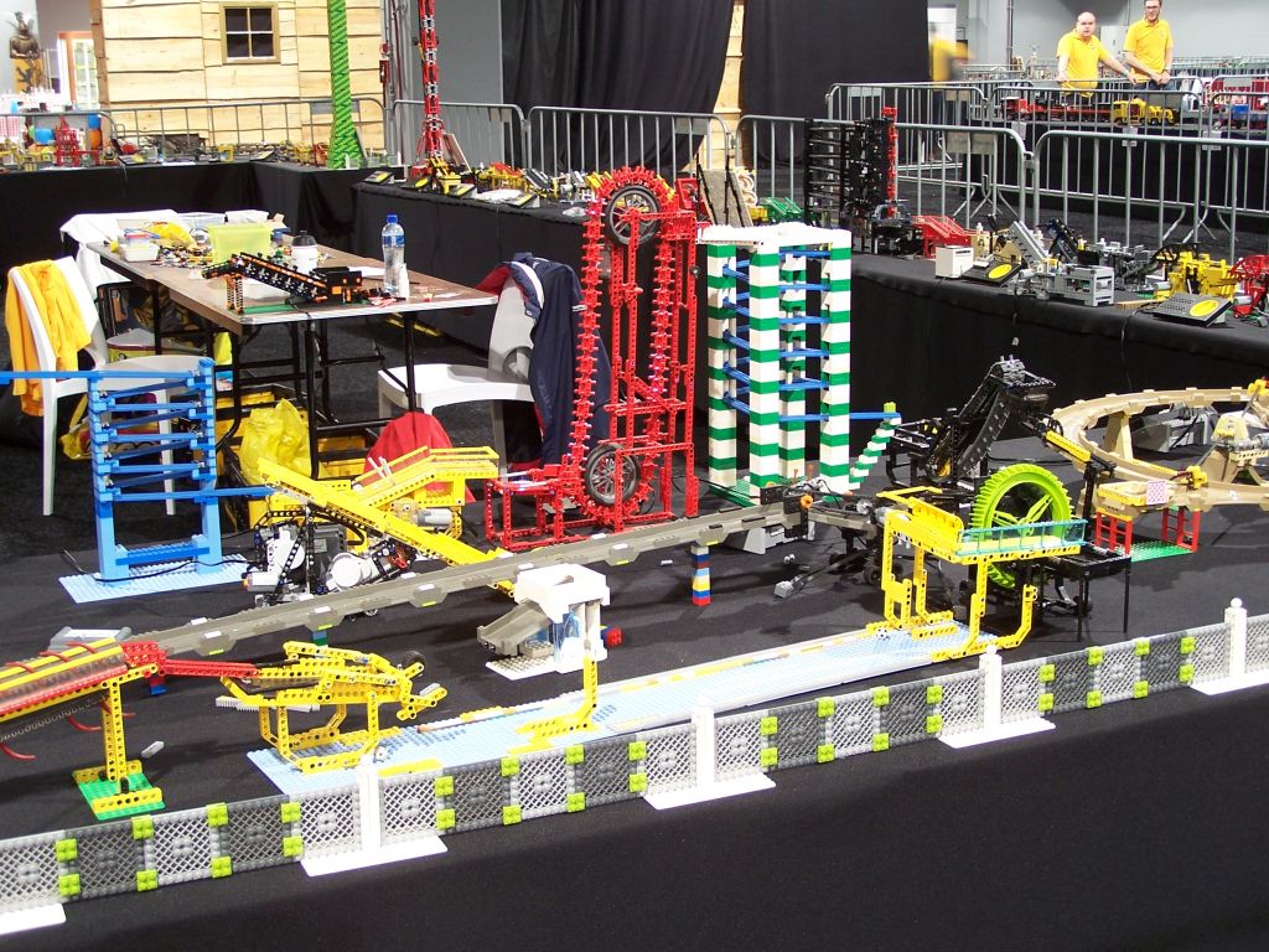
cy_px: 476
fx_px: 1870
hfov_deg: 37.5
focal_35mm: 51
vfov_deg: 28.6
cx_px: 634
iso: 80
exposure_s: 1/2
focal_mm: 8.5
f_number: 3
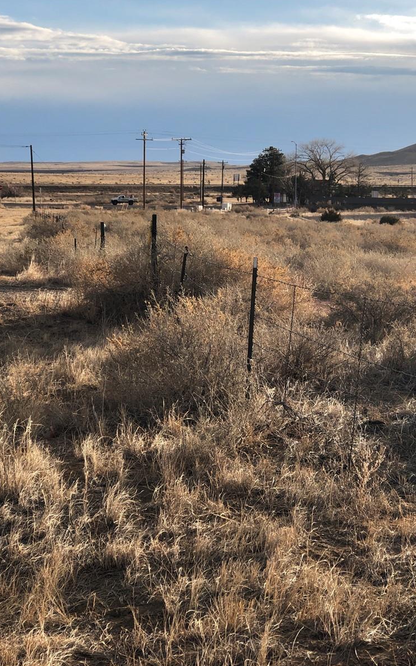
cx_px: 300
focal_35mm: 81
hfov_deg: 16.1
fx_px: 1469
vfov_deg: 25.5
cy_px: 333
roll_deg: -0.4
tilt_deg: -9.2
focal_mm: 6.6
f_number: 2.8
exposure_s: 1/649
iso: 20
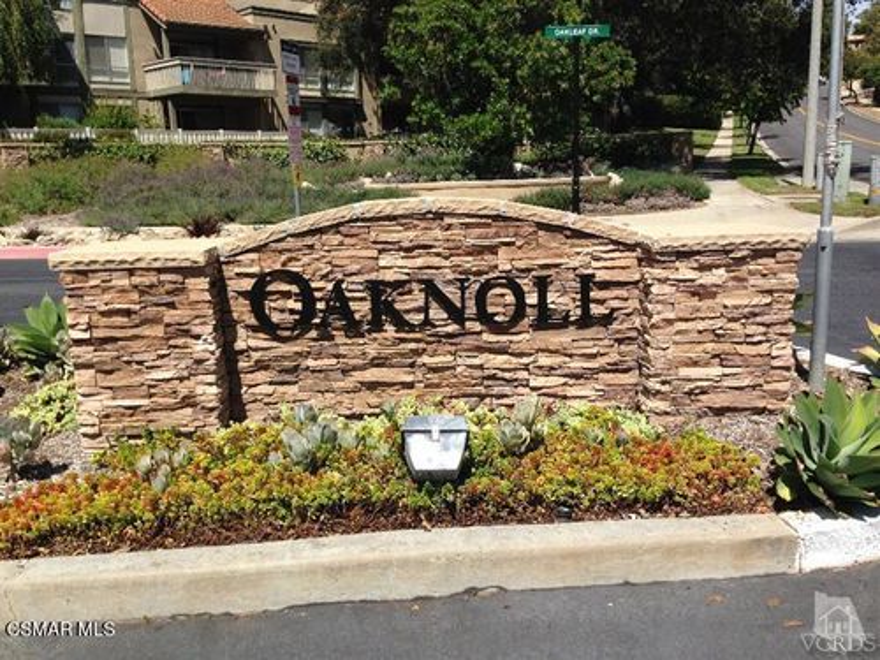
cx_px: 440
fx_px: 839
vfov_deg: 42.9
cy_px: 330
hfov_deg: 55.4
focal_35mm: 33
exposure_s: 1/1808
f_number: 2.4
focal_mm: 4.12
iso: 50
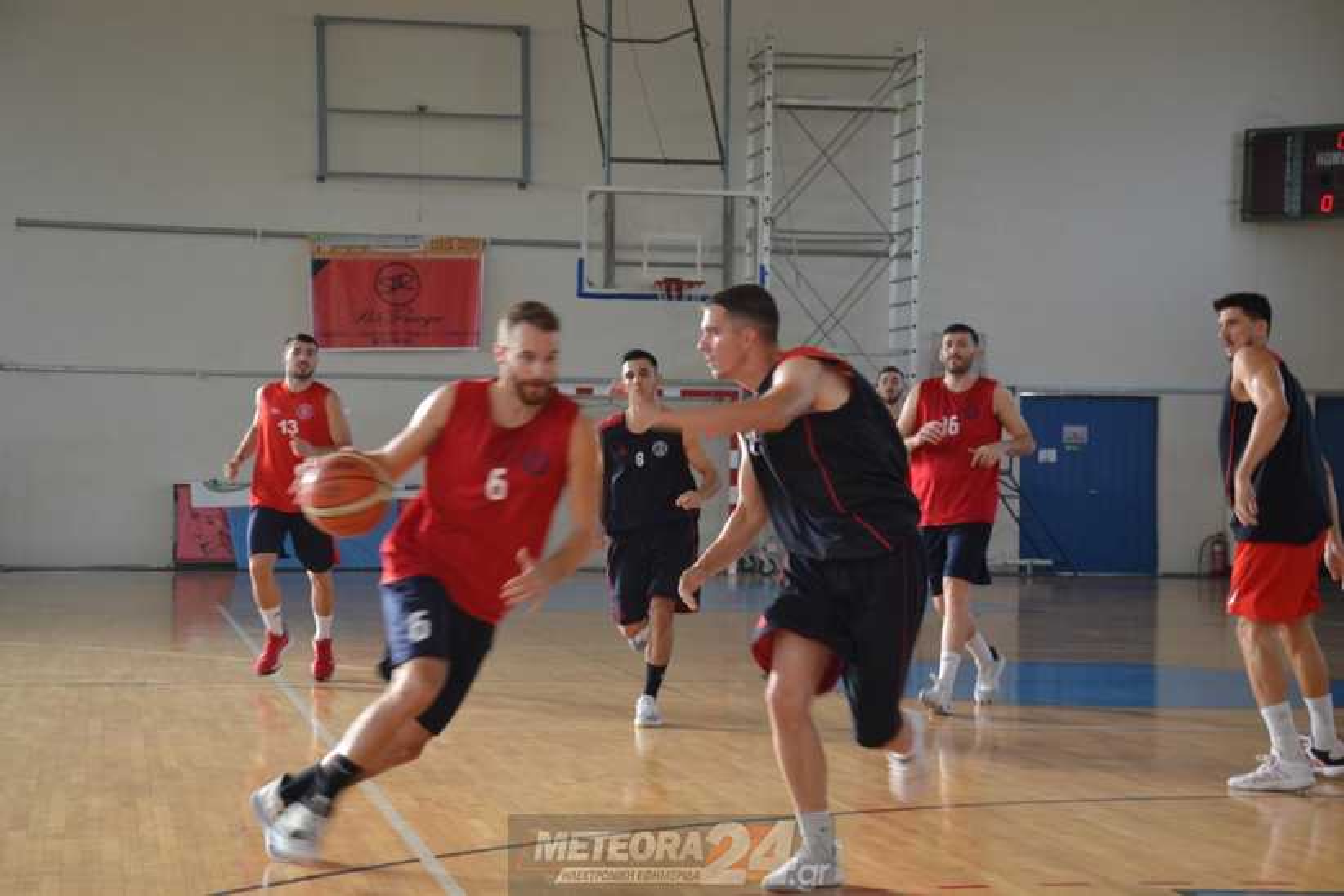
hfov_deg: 26.0
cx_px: 672
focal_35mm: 78
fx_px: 2912
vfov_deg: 17.5
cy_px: 448
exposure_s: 1/125
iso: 400
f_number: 5.6
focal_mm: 52
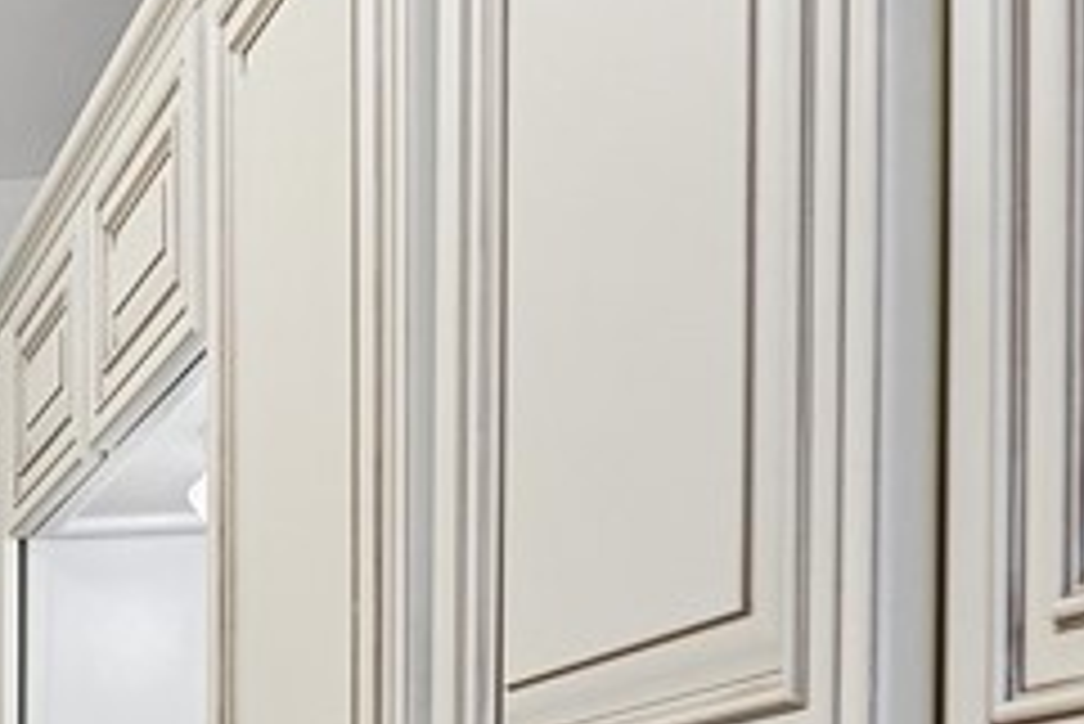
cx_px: -1028
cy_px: 998
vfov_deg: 17.5
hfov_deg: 18.9
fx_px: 2169
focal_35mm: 72
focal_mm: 16
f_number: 7.1
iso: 640
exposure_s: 1/5
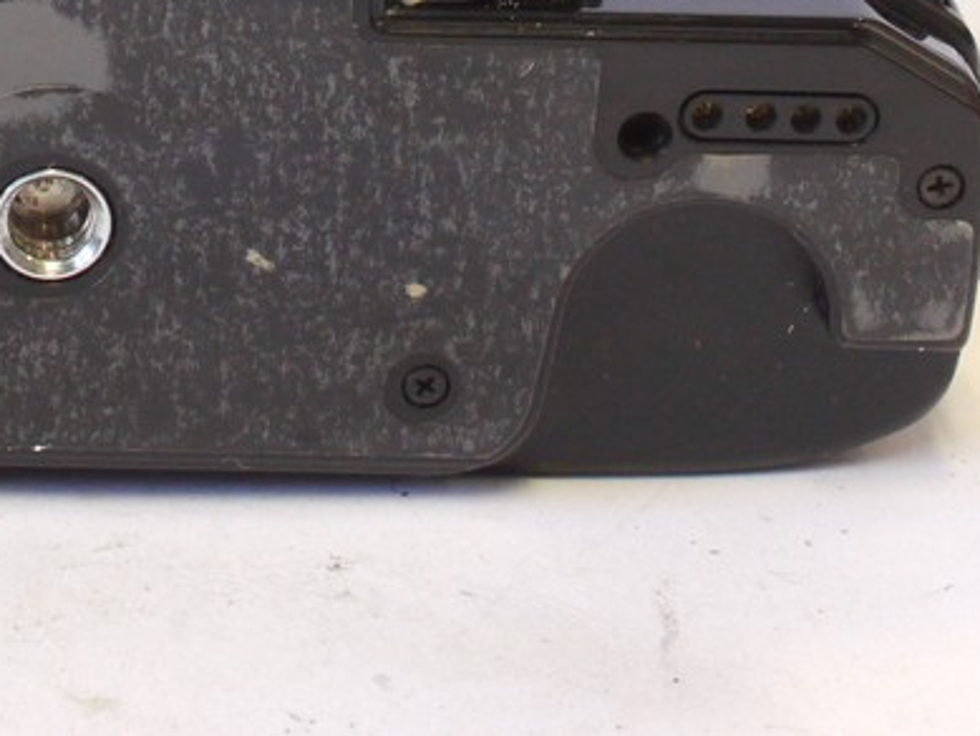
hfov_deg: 10.5
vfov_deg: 7.9
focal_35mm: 185
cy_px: -396
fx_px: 5239
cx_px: -134
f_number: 9
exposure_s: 1/25
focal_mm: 30
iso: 800
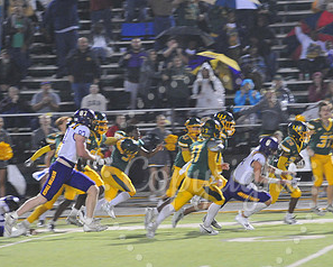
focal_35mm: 366
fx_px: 3609
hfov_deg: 5.3
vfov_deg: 4.2
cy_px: 181
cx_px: 211
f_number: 4
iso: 4000
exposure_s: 1/160
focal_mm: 200
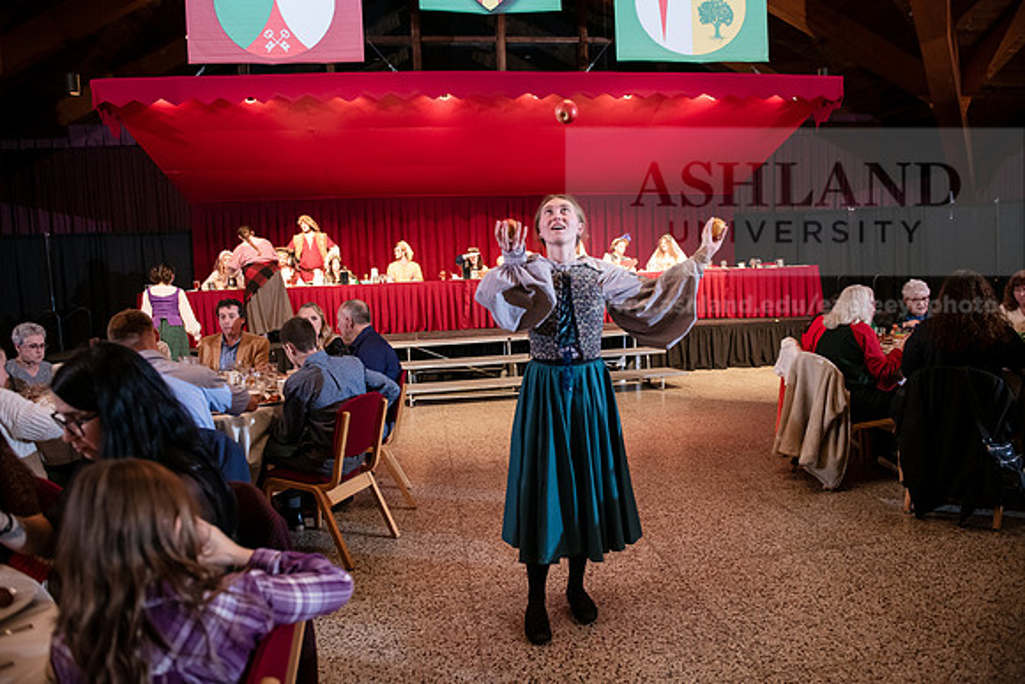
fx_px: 683
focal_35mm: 24
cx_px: 512
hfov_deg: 73.7
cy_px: 342
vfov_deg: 53.2
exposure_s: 1/200
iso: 1600
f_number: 3.2
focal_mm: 24
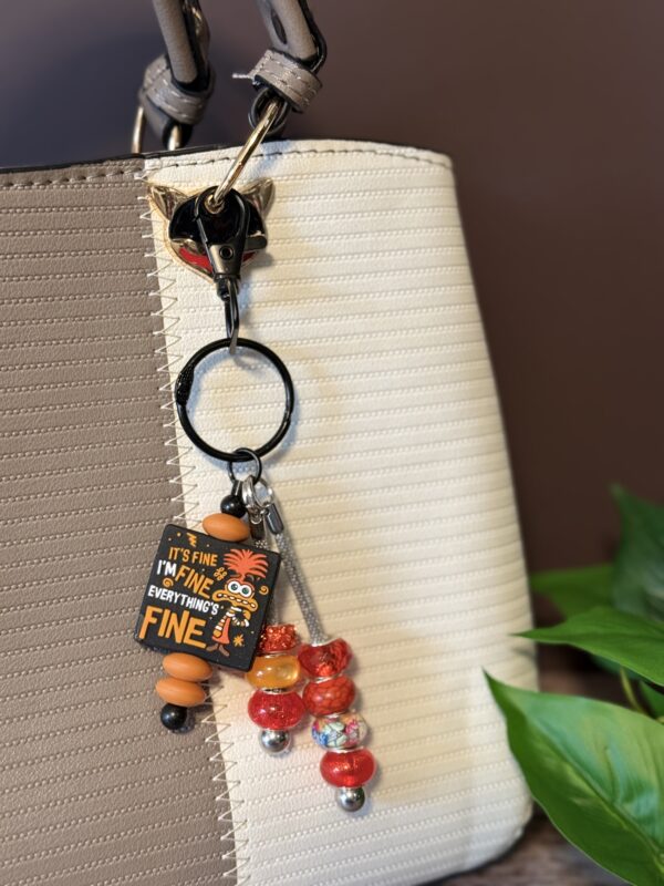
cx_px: 332
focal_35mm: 48
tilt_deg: -17.1
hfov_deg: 30.3
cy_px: 443
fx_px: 1228
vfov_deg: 39.7
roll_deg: +1.3
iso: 200
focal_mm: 6.76
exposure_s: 1/40
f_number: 1.78
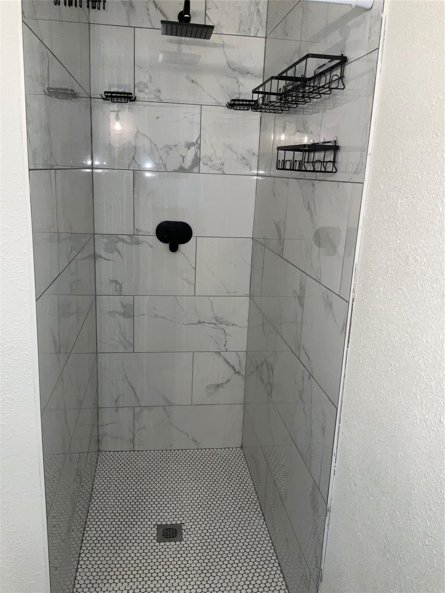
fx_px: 497
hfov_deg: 48.2
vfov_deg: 61.7
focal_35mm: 29
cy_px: 296
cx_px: 222
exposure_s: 1/60
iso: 40
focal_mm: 3
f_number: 1.8
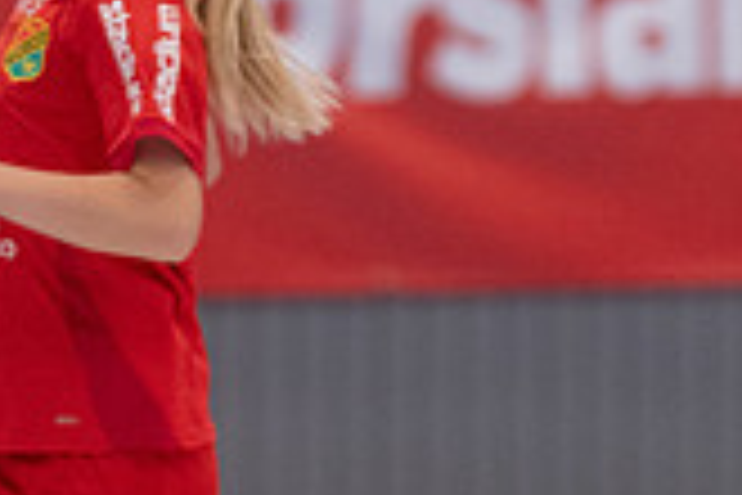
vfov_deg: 1.6
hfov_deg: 2.4
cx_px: 36
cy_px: 502
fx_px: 17930
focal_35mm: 870
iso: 3600
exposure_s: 1/500
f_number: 3.2
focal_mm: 160
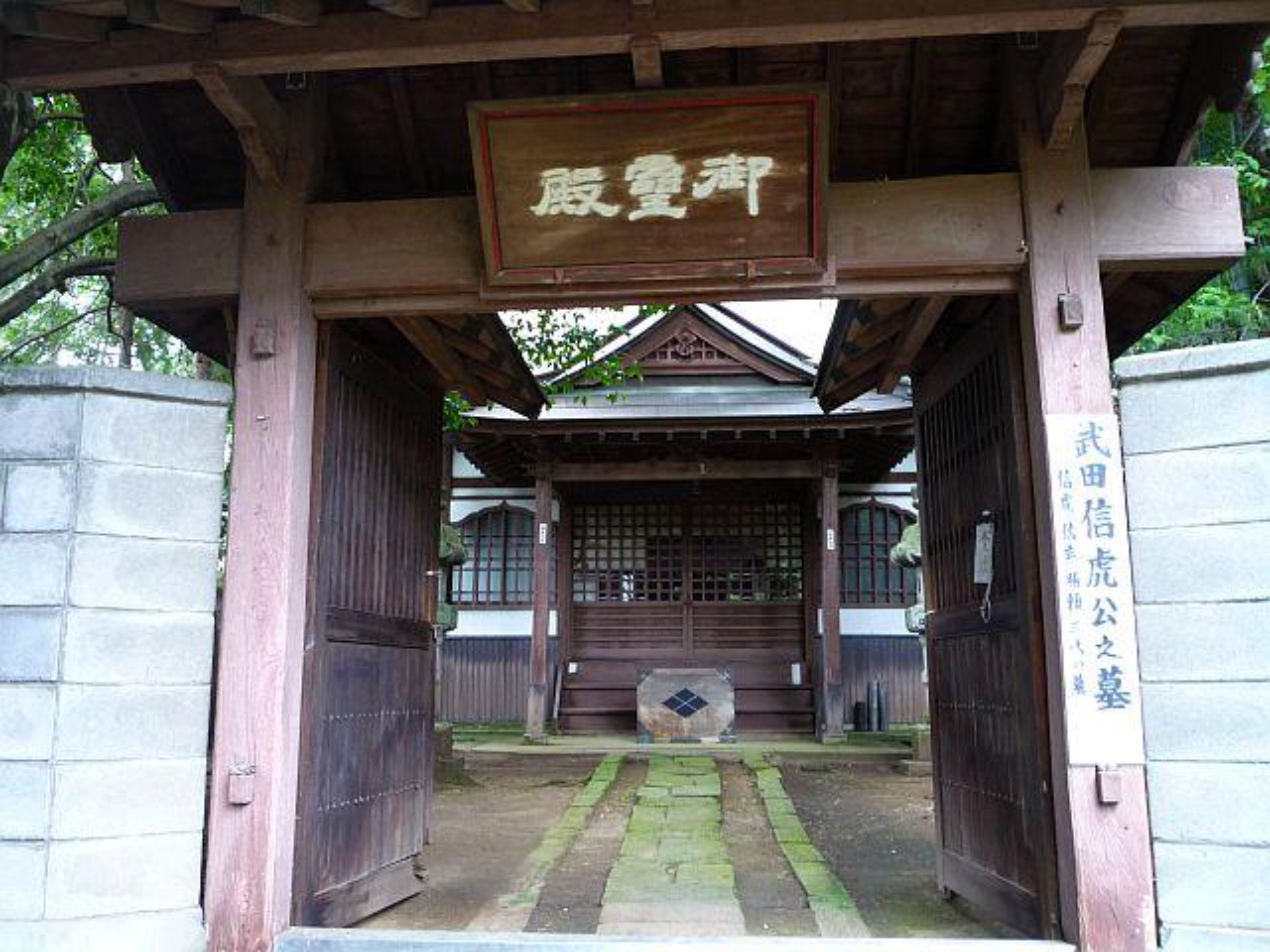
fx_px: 1101
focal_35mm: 30
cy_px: 476
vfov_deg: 46.8
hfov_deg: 60.0
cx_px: 635
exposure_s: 1/30
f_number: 3.3
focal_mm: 5.2
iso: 200
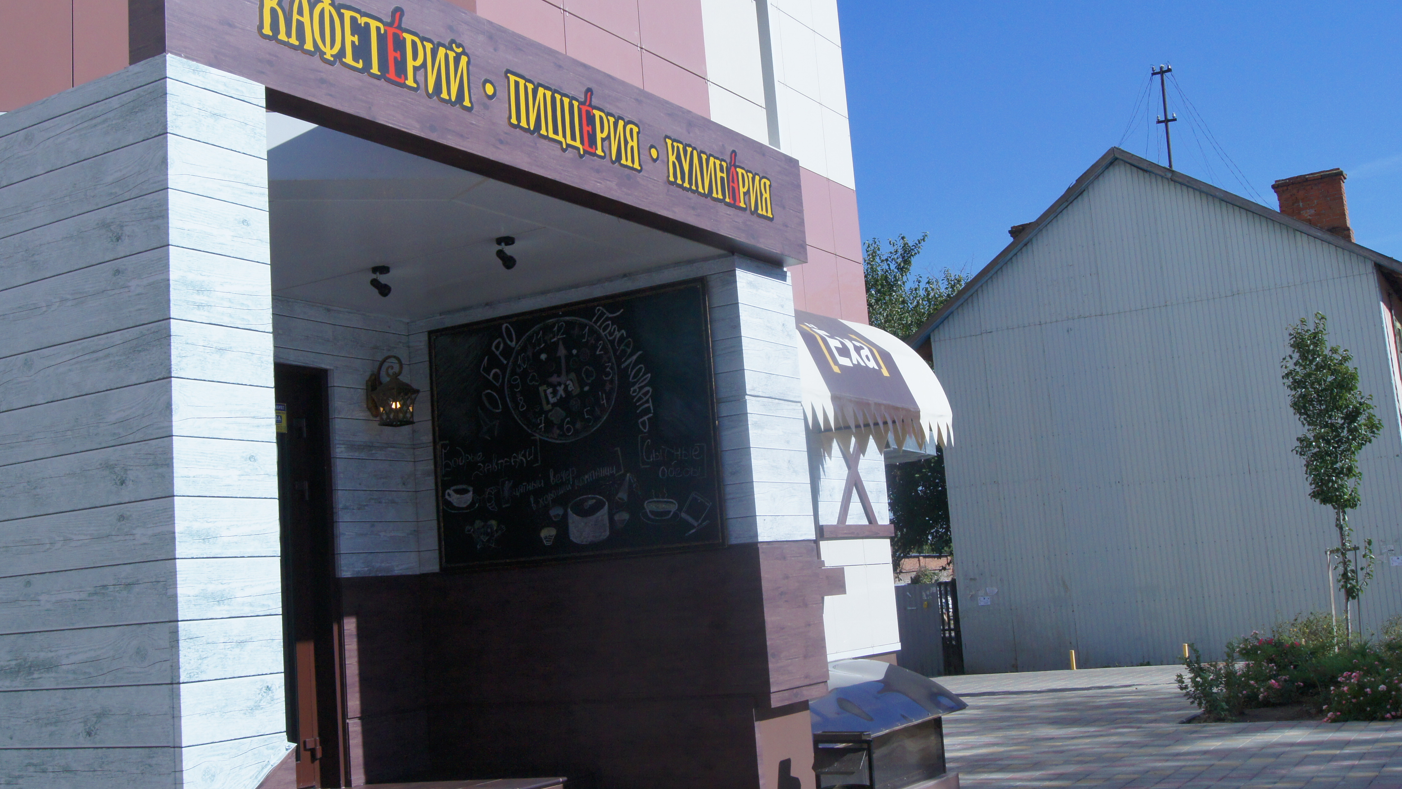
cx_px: 698
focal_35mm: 41
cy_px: 346
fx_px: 1524
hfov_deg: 49.4
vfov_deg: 29.0
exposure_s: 1/1250
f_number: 13
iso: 800
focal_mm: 26
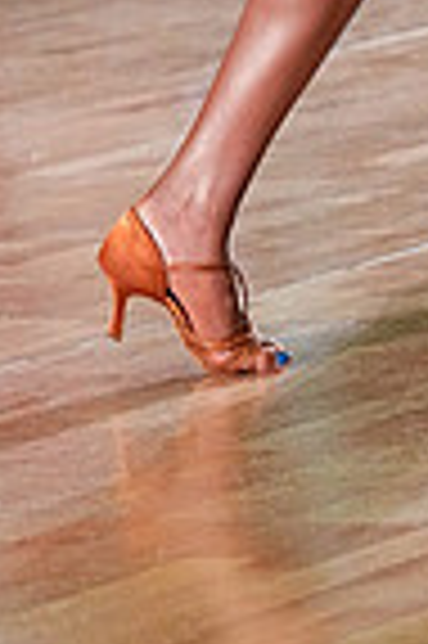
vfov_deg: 5.0
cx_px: 786
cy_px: -500
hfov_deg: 3.4
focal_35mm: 406
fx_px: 7257
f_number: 5
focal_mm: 100
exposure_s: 1/400
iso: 8000
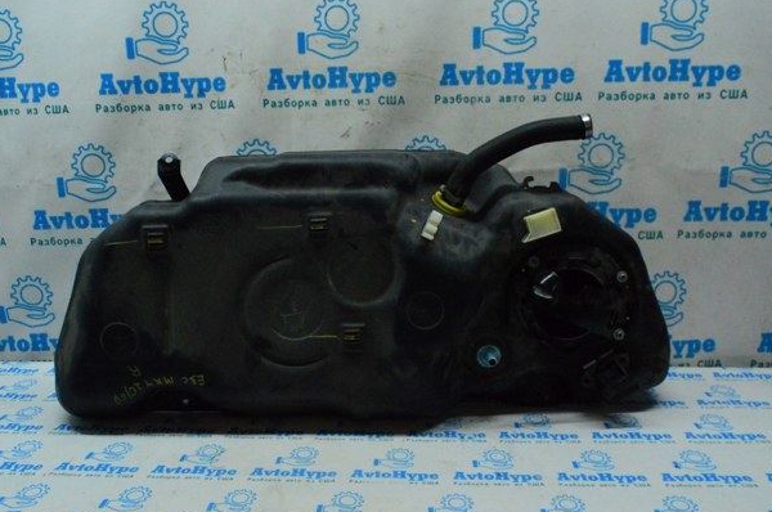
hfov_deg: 58.8
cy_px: 248
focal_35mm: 32
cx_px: 363
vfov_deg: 41.0
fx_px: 685
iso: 6400
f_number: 11
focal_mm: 20
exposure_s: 1/200
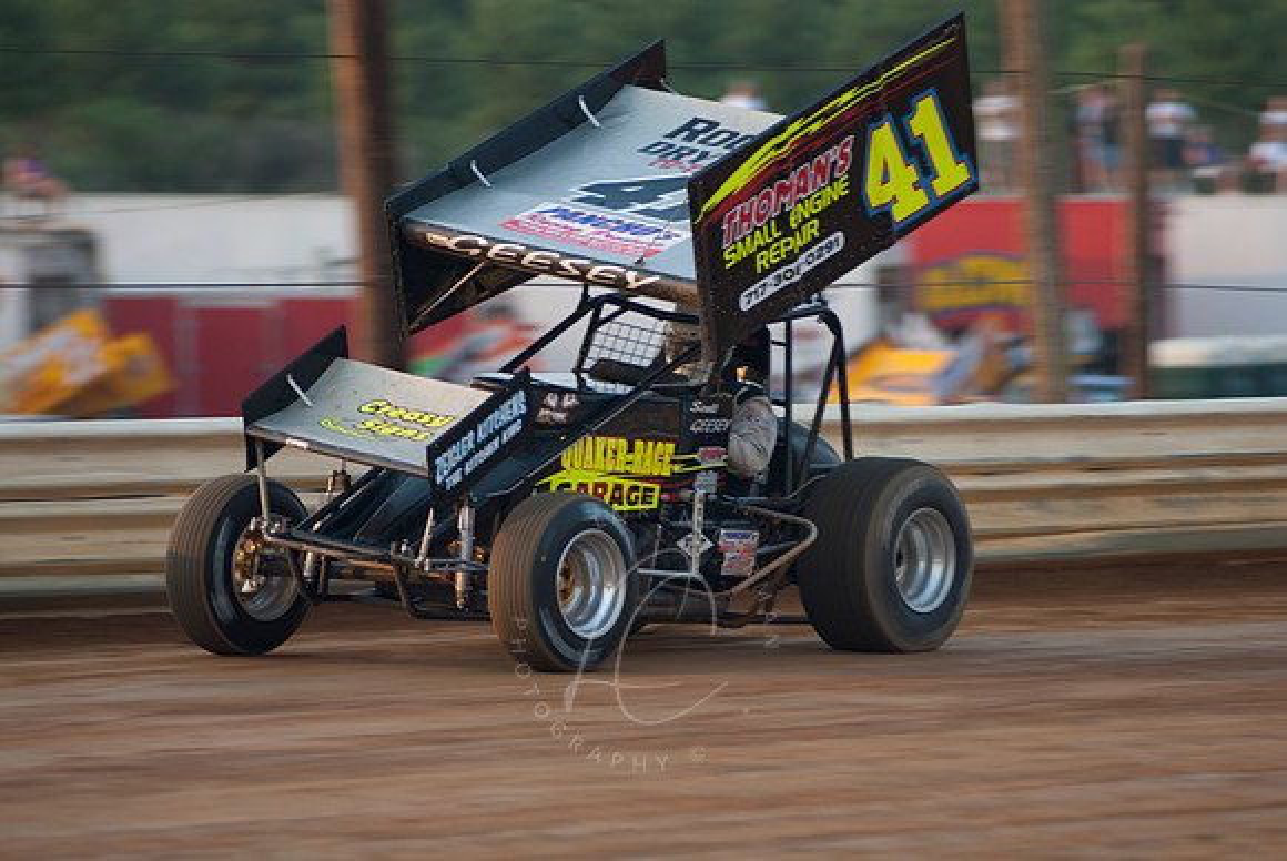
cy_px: 430
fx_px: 10736
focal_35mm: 300
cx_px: 644
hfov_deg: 6.9
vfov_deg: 4.6
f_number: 2.8
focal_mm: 200
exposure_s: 1/400
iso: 100
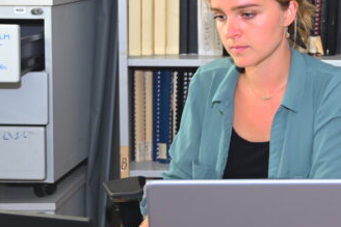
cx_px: 362
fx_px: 976
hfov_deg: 19.1
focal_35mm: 103
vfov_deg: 13.2
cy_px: 30
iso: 400
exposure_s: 1/125
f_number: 4
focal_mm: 33
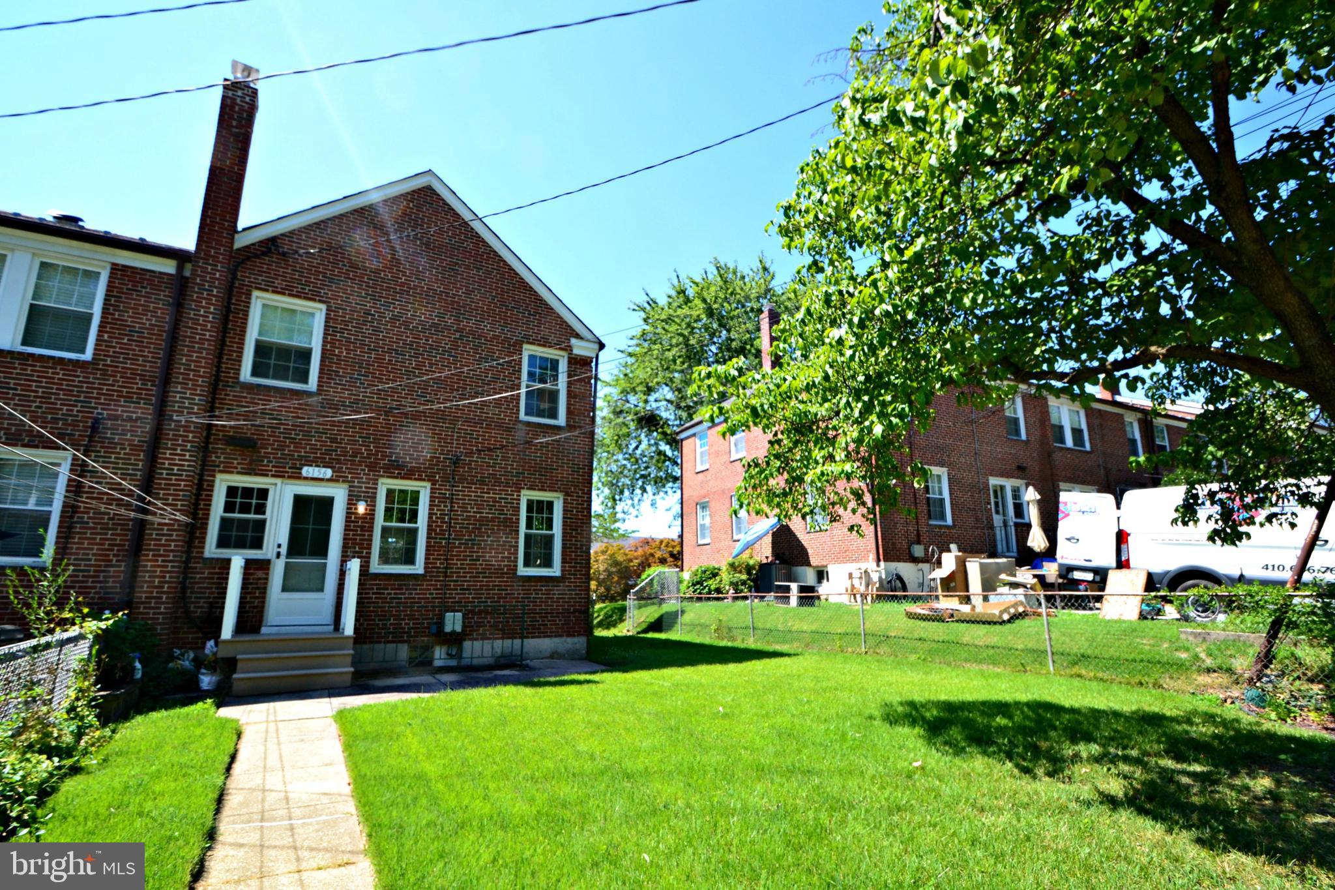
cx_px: 668
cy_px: 445
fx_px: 556
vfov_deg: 77.3
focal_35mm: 15
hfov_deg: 100.4
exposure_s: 1/250
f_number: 10
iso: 400
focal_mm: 10
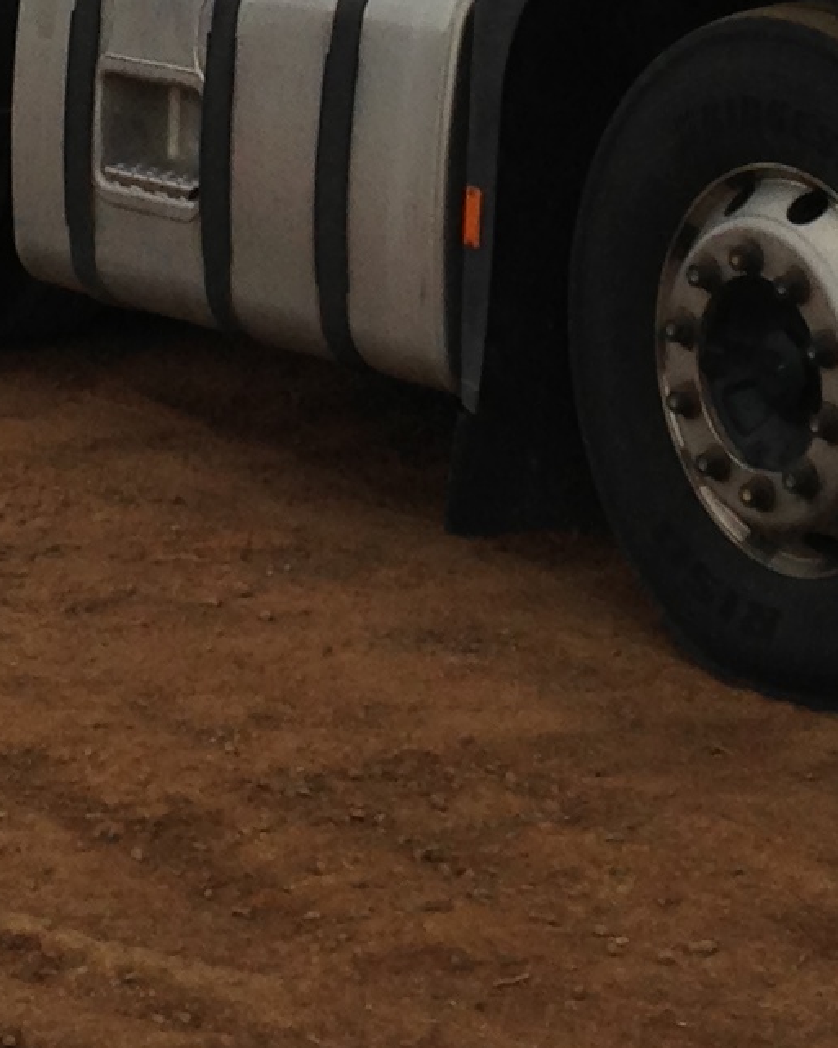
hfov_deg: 9.4
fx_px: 5083
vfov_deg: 11.4
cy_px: -433
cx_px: 449
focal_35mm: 164
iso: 50
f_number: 2.4
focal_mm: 4.13
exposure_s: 1/343
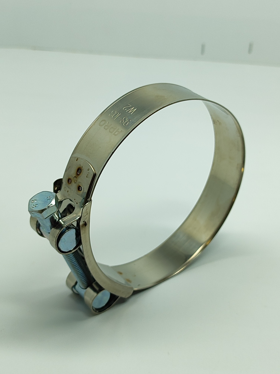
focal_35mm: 24
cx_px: 140
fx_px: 259
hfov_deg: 56.8
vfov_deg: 71.6
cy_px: 187
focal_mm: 5.89
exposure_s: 1/200
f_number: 1.89
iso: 125
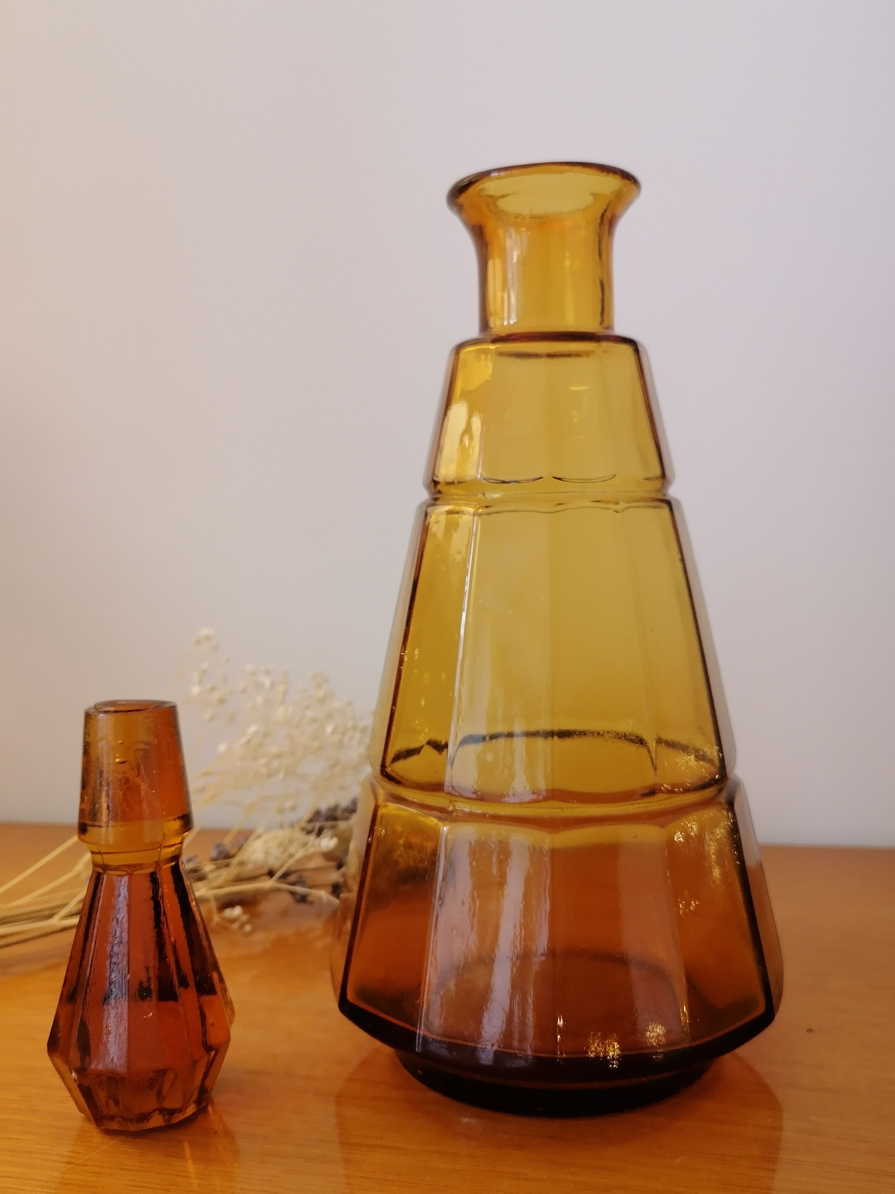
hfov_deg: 44.2
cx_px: 448
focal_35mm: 32
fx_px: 1103
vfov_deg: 56.8
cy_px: 597
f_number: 1.8
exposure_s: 1/33.3
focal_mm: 5.4
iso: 200
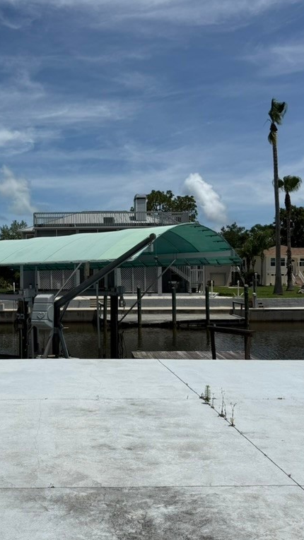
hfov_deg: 32.8
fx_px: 502
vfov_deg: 56.6
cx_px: 65
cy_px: 270
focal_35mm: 35
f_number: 1.78
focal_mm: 6.76
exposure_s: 1/14286
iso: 80
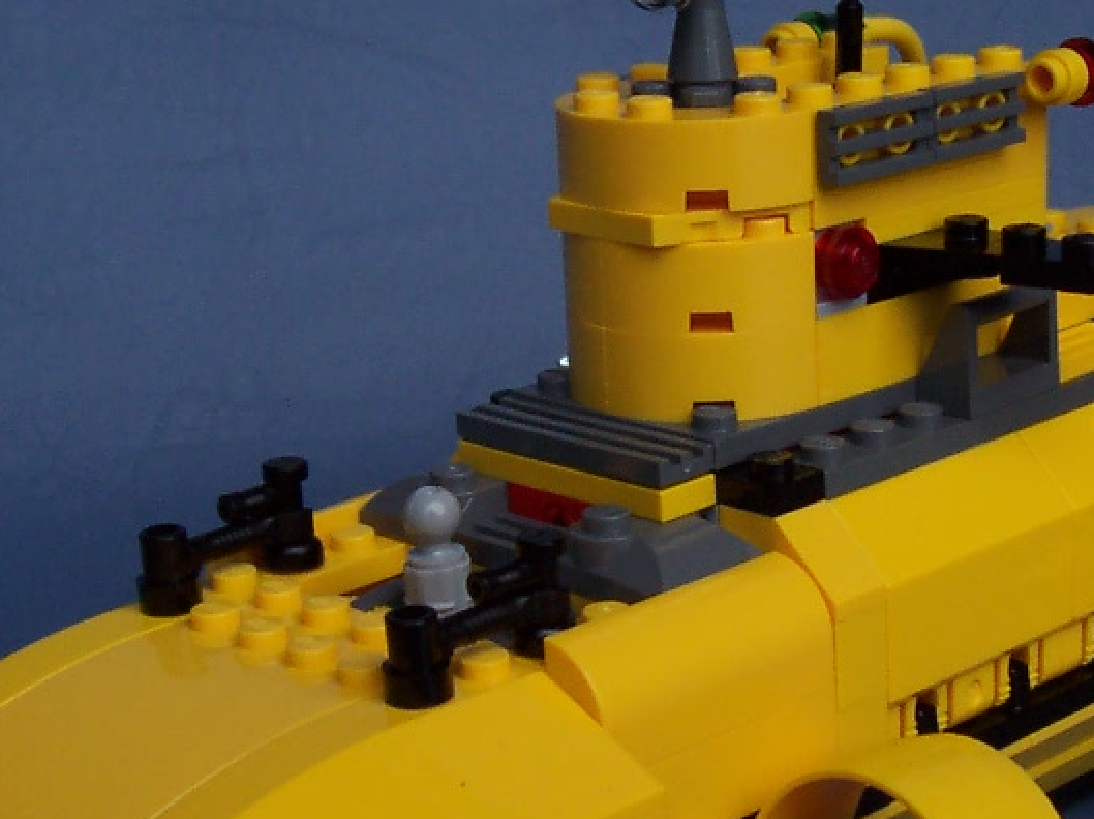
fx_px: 2653
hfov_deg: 23.3
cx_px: 664
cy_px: 469
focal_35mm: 84
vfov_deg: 17.5
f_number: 2.8
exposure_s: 1/125
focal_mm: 5.6
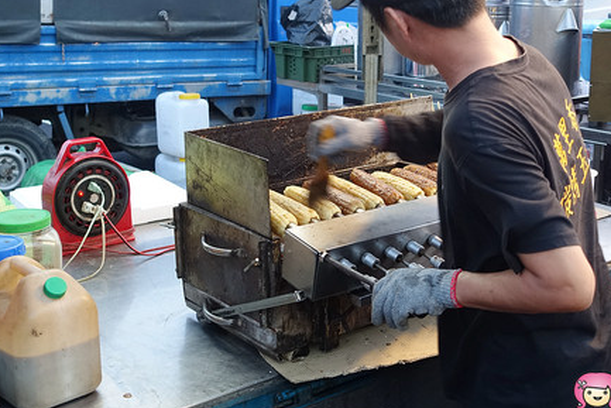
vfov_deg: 25.0
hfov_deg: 36.8
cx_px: 350
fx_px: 917
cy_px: 144
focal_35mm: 54
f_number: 2.8
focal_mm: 14.3
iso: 400
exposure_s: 1/40
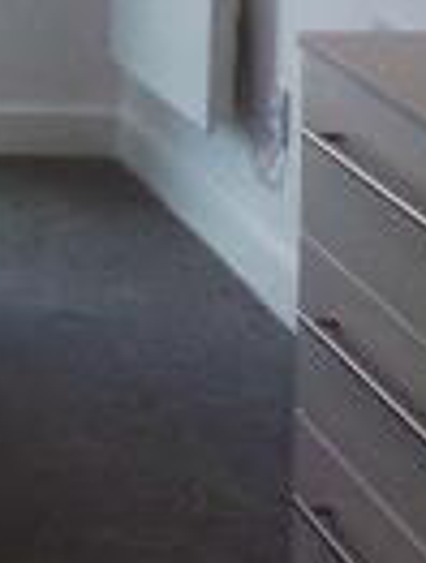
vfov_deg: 10.0
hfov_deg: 7.5
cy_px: -451
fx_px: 3054
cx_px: -551
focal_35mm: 187
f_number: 4.3
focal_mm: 4.3
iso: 80
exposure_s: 1/80
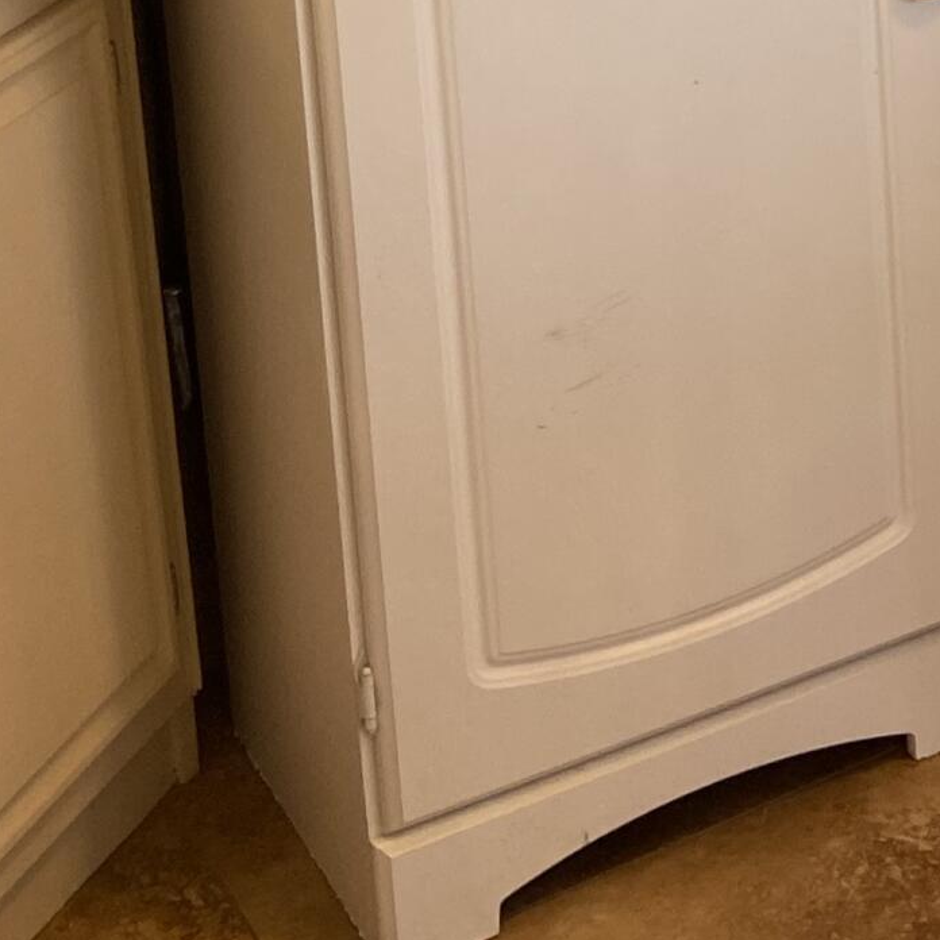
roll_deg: +1.4
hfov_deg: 15.9
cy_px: -560
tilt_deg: -11.7
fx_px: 3042
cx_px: 1478
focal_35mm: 99
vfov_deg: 15.8
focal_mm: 4.25
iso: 64
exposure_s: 1/60
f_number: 1.8
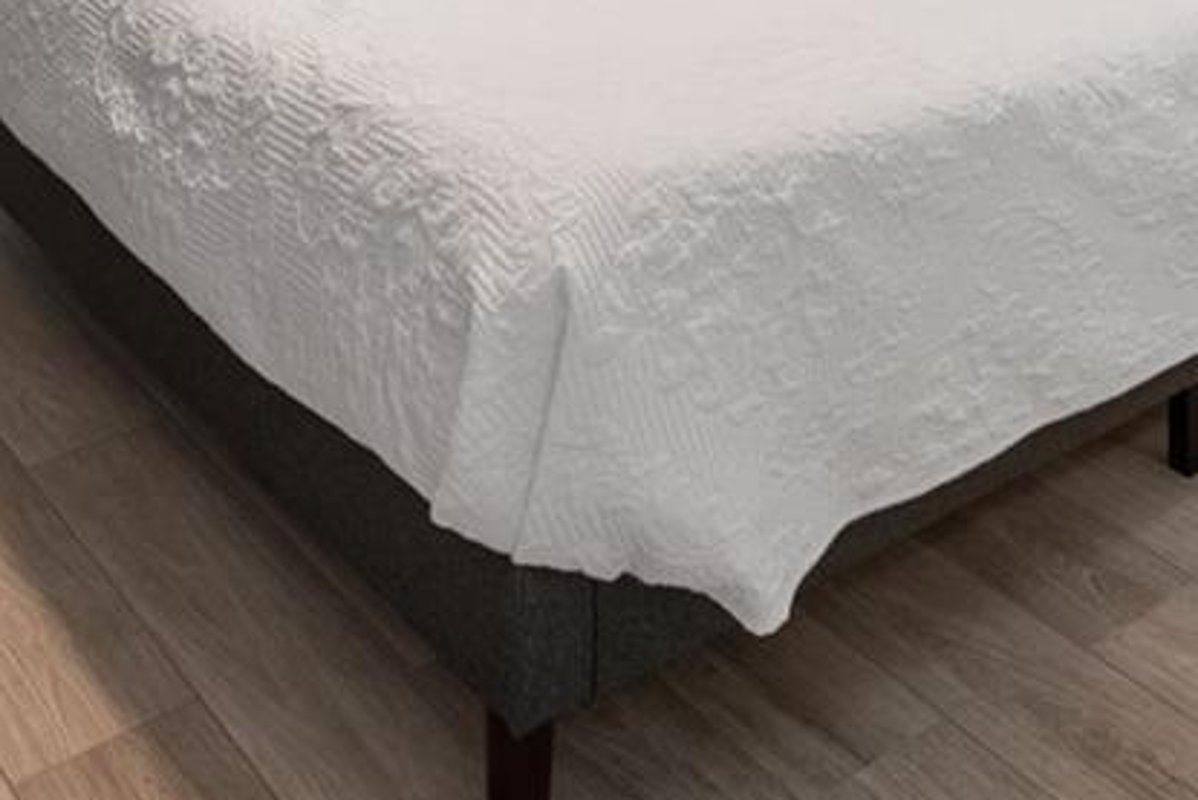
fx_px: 1798
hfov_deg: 36.8
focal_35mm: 54
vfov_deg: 19.5
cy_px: -596
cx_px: 551
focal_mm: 14
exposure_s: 1/1.25
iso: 250
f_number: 6.3
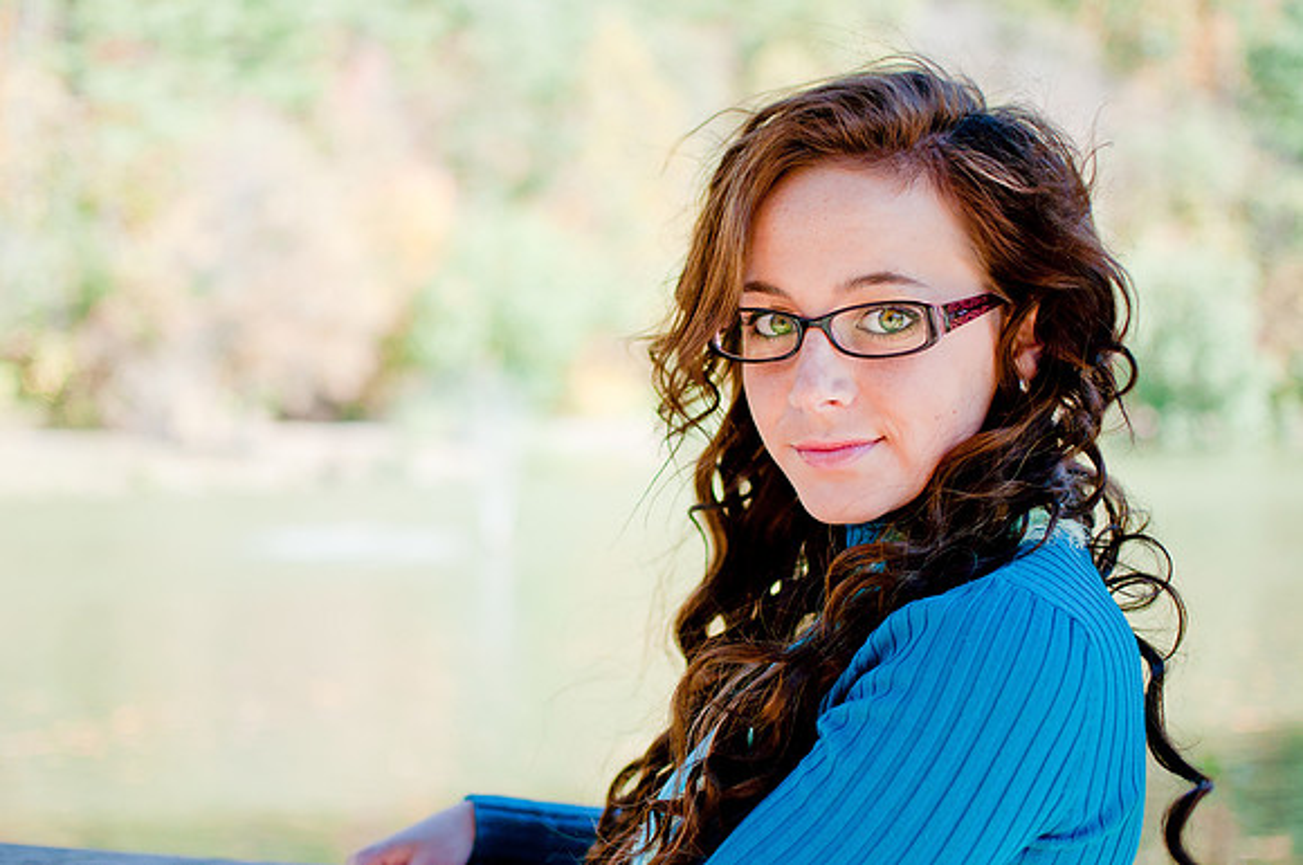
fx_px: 1898
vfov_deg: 25.7
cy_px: 432
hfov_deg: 37.9
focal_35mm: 52
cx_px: 652
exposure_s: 1/2500
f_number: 1.8
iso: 200
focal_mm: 35
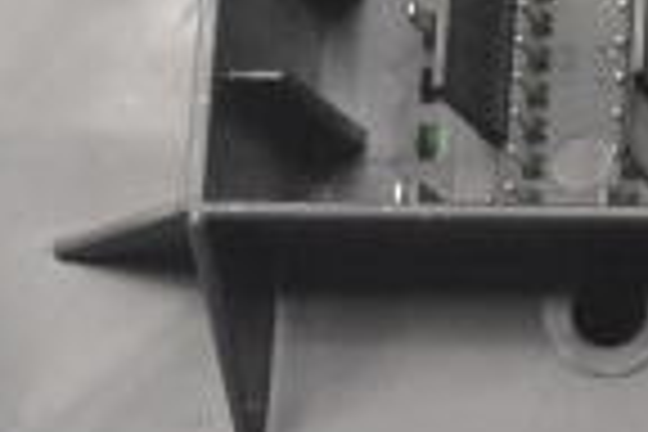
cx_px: 1314
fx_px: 4608
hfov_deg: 7.7
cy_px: -270
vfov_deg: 5.3
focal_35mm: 256
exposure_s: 1/160
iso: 2500
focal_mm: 24
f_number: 6.3
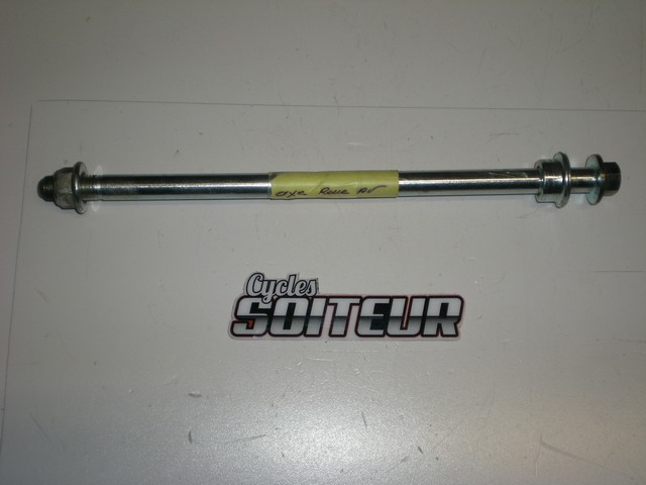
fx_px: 821
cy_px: 242
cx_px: 323
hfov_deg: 42.9
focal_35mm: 44
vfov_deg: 32.9
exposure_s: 1/30
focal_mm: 7.4
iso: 50
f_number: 3.5
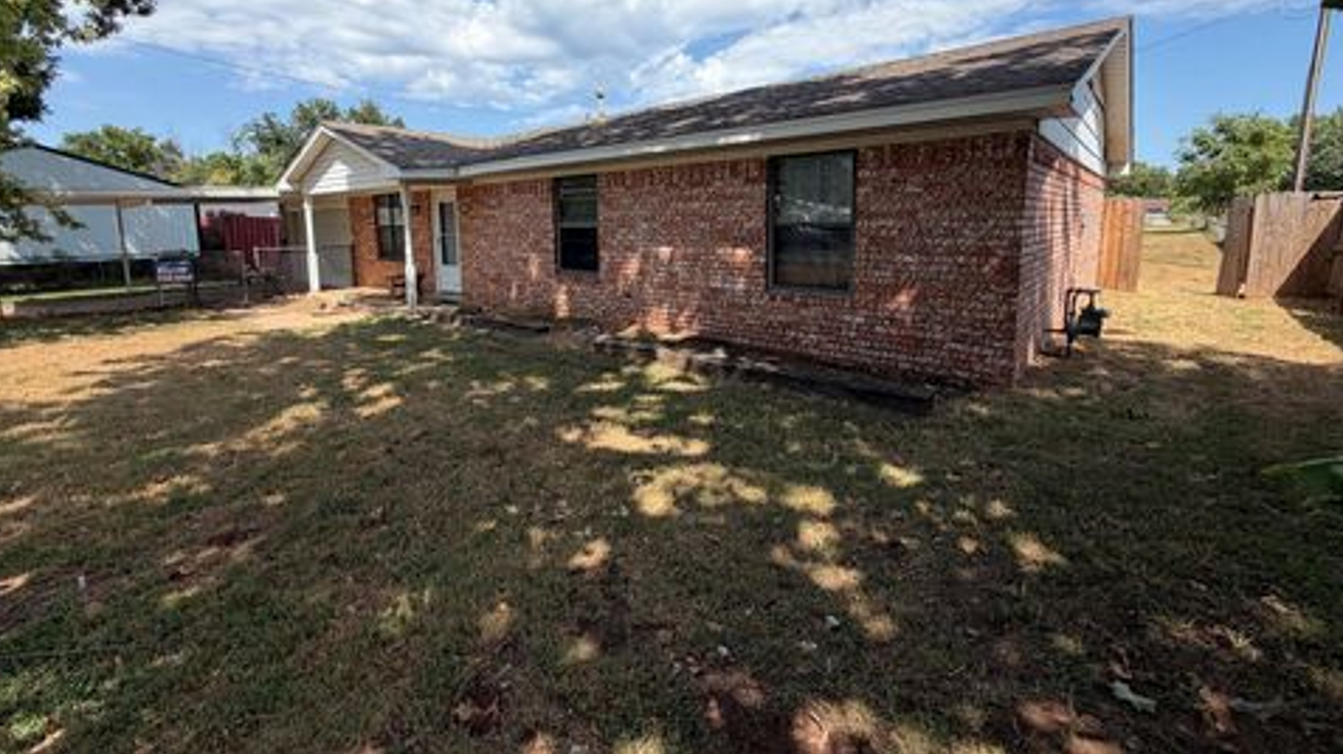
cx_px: 659
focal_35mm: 16
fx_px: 570
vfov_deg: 66.3
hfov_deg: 99.4
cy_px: 294
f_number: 2.2
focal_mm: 2.22
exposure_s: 1/770
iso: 32
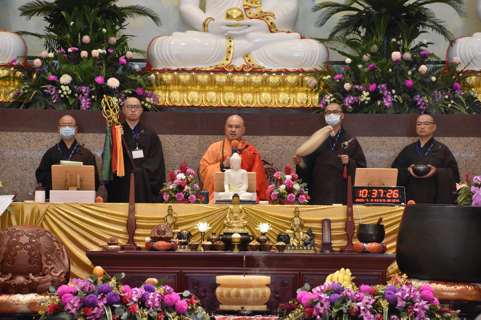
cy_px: 160
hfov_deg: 13.7
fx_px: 2004
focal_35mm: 150
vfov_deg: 9.1
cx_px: 240
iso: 1600
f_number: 5.6
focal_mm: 100
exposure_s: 1/80
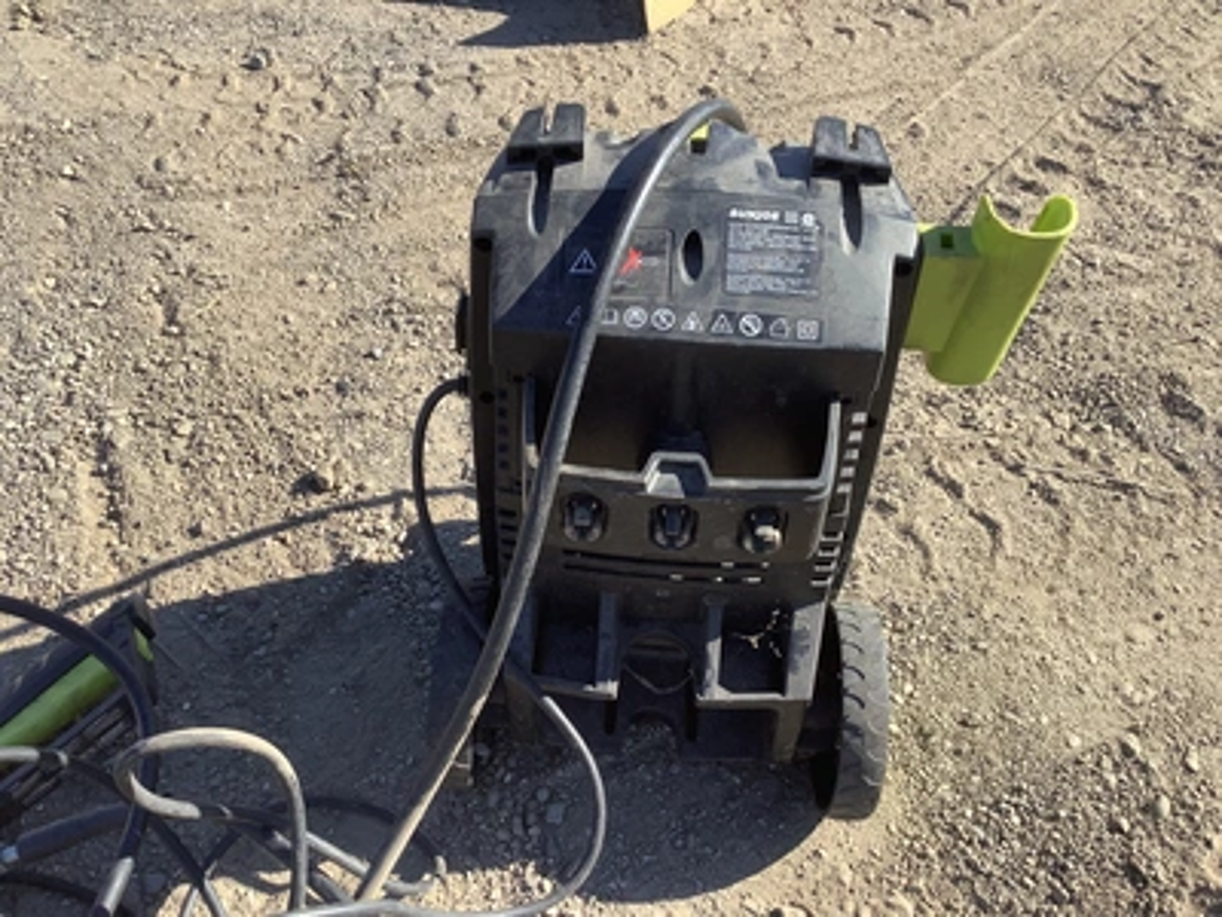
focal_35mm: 31
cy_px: 458
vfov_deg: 45.4
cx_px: 611
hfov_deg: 58.4
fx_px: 1094
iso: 25
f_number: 2.4
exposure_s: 1/617
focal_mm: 3.3
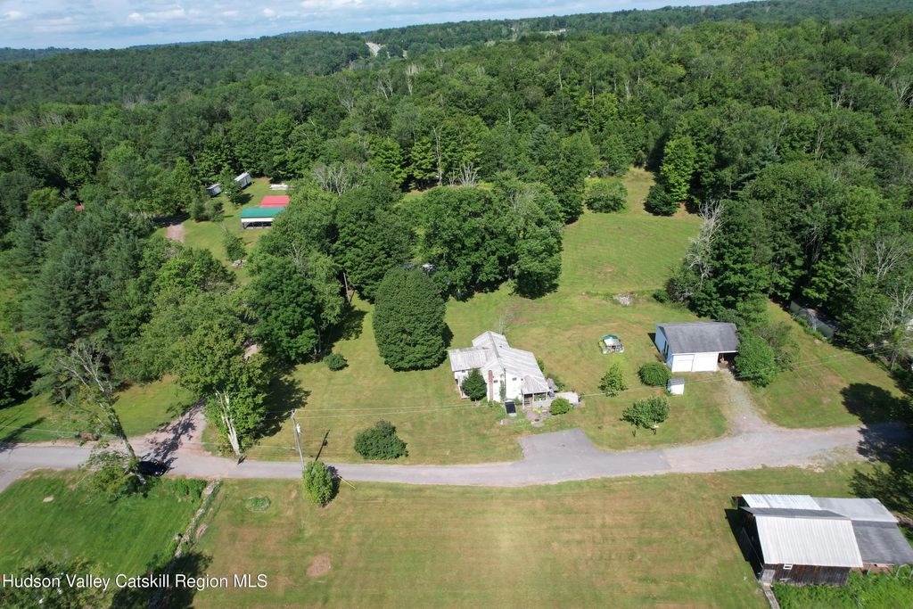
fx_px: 558
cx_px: 456
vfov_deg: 57.2
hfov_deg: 78.6
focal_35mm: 22
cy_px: 304
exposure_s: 1/1250
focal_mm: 8.38
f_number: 2.8
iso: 100
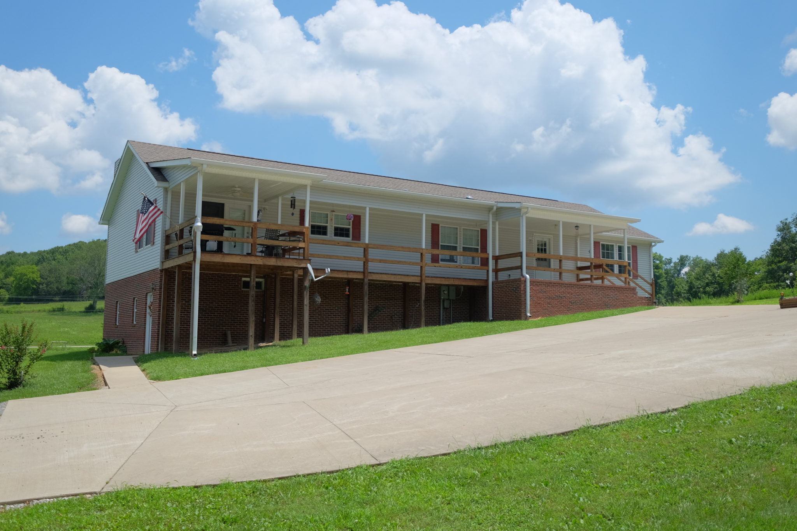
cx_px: 398
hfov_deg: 55.8
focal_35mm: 34
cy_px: 266
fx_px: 753
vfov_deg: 38.9
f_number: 4
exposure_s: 1/2900
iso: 400
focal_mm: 22.9
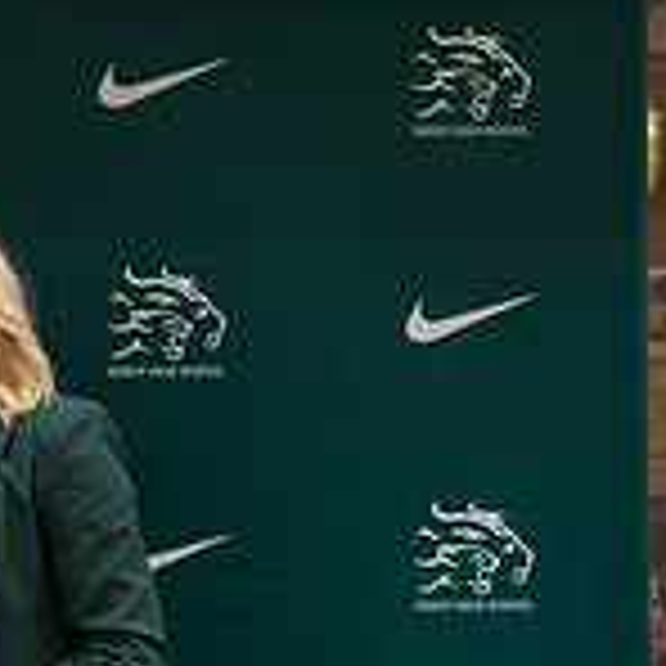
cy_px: 594
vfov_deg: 9.8
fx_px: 3875
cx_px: -387
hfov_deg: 9.5
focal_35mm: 178
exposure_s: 1/320
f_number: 1.2
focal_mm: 50
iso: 640
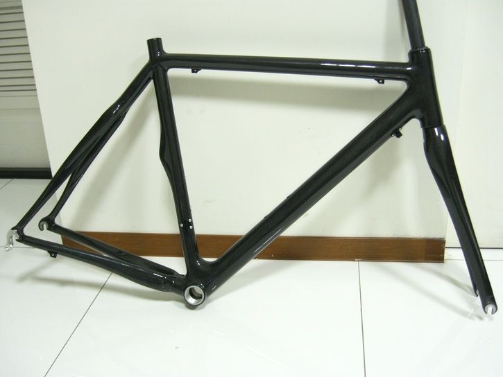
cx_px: 252
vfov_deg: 37.7
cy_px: 188
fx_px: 552
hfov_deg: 49.0
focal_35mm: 38
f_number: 2.8
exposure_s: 1/50
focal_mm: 7.9
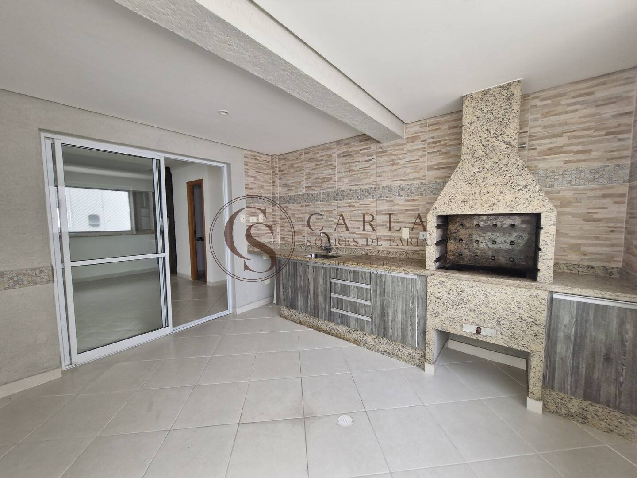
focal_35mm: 13
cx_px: 318
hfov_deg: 106.2
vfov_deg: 89.9
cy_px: 239
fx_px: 239
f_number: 2.2
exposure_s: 1/120
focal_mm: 1.74
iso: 64
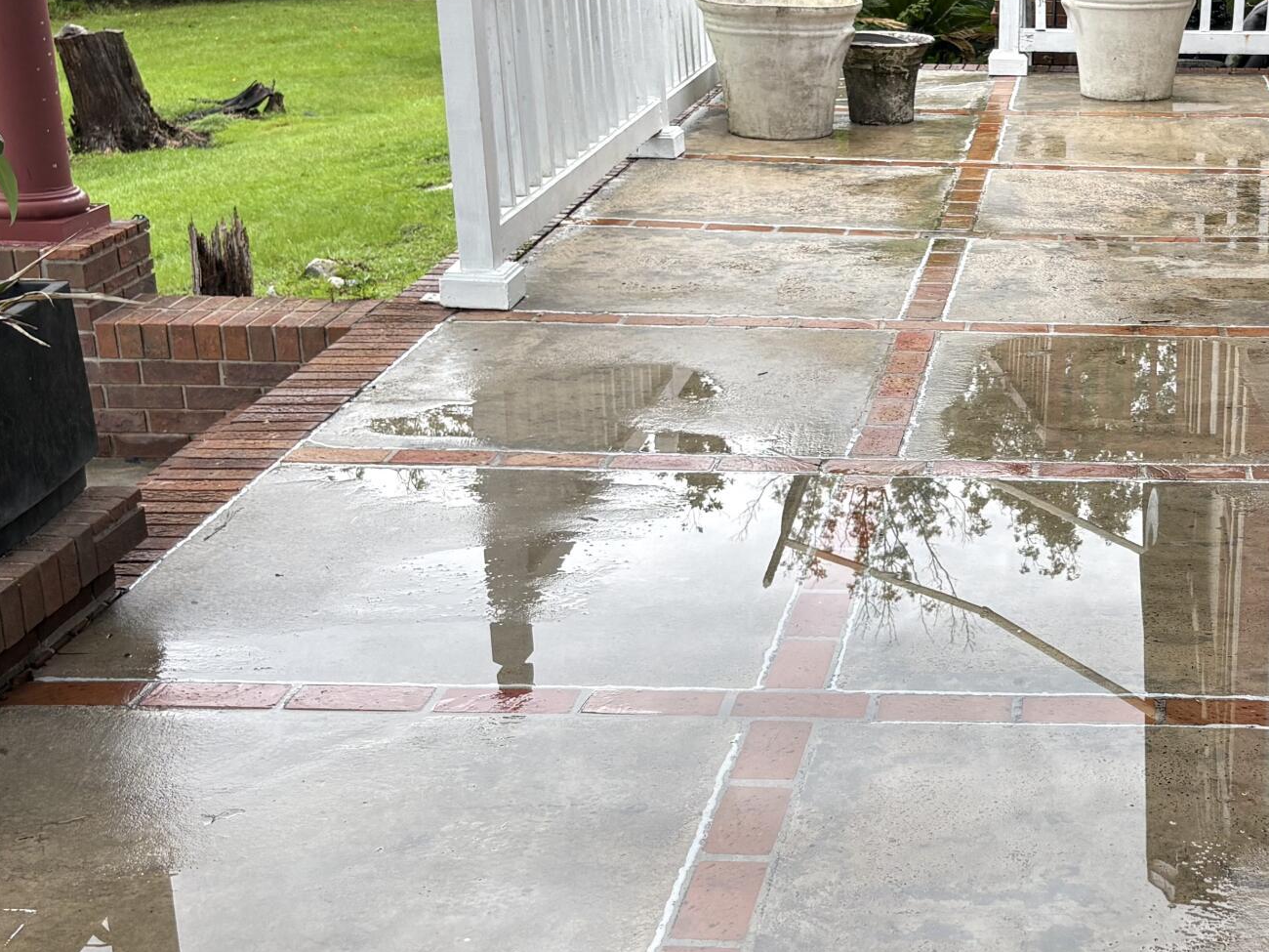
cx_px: 1085
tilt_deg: -19.6
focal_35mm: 60
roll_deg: -0.6
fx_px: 2200
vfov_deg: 24.4
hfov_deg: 31.0
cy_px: 554
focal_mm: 5.96
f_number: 1.6
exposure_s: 1/121
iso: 50
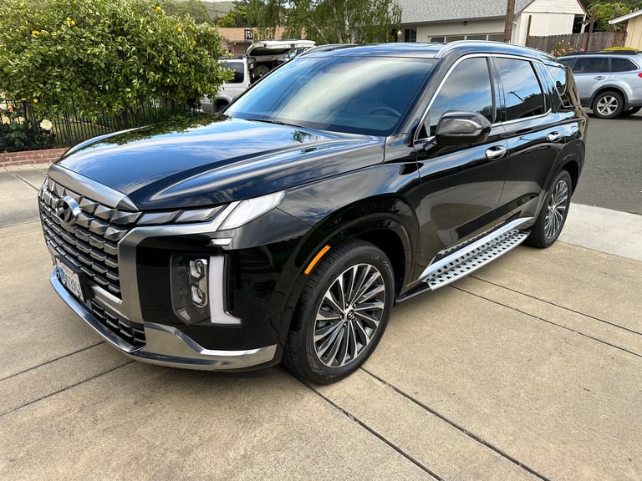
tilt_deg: -22.7
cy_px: 240
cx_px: 321
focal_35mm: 24
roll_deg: +2.3
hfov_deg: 71.6
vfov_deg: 56.8
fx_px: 445
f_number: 1.78
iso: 80
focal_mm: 6.86
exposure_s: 1/943
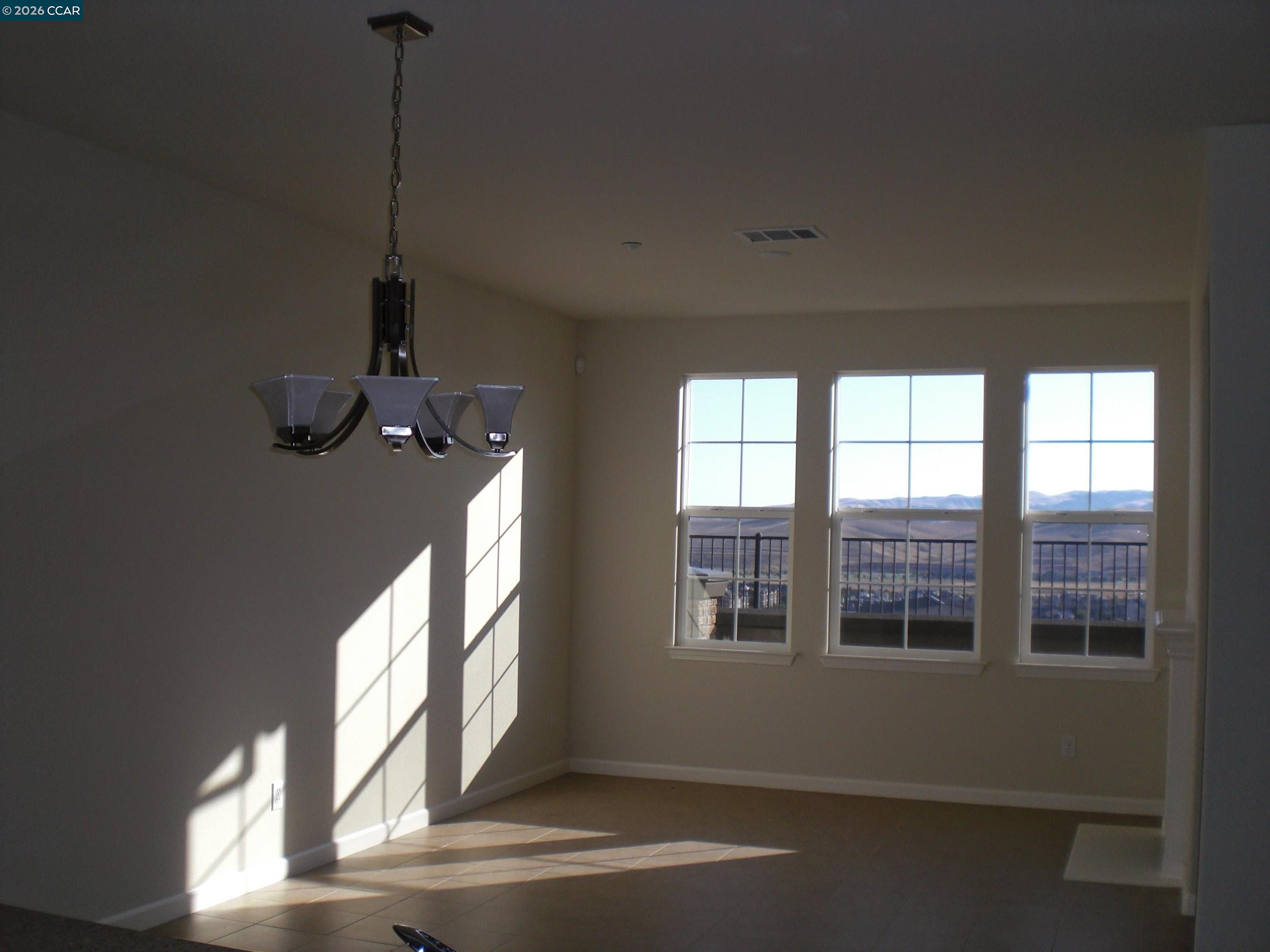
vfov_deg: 37.7
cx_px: 635
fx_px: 1394
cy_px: 476
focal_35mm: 38
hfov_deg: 49.0
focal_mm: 6.3
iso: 64
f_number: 3.1
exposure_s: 1/500
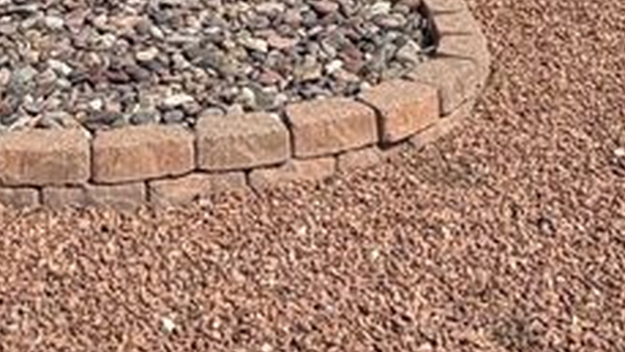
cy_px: -404
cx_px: 270
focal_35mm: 80
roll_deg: +0.5
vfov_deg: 12.7
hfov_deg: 26.5
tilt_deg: +2.6
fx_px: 1326
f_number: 2.2
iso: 20
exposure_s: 1/1189
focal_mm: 2.22
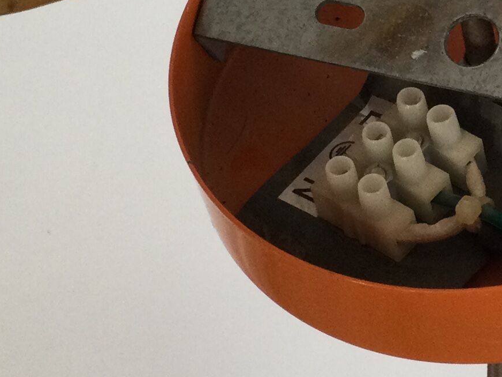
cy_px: 73
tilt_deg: -36.1
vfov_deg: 12.7
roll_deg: -1.3
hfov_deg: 16.7
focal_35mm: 116
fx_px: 1682
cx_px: 475
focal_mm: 3.3
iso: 32
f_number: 2.4
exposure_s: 1/33
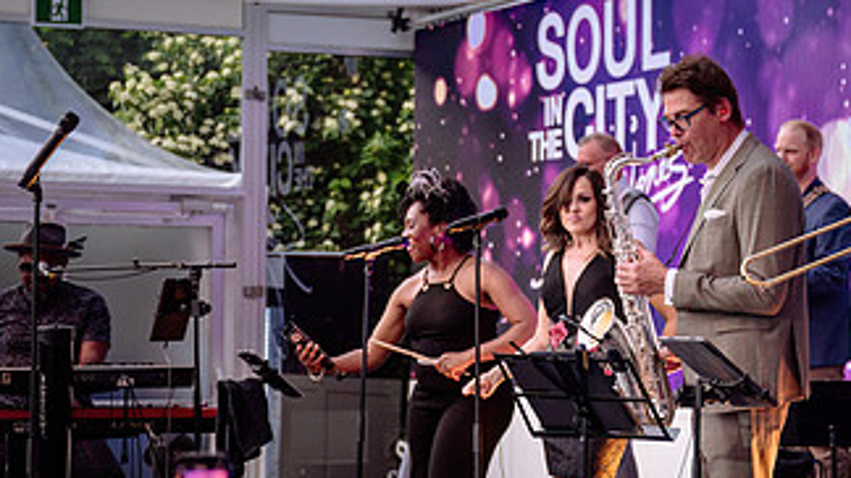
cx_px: 635
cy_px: 282
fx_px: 2346
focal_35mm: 104
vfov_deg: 11.6
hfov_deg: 20.4
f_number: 2.8
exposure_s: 1/250
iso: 500
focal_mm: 48
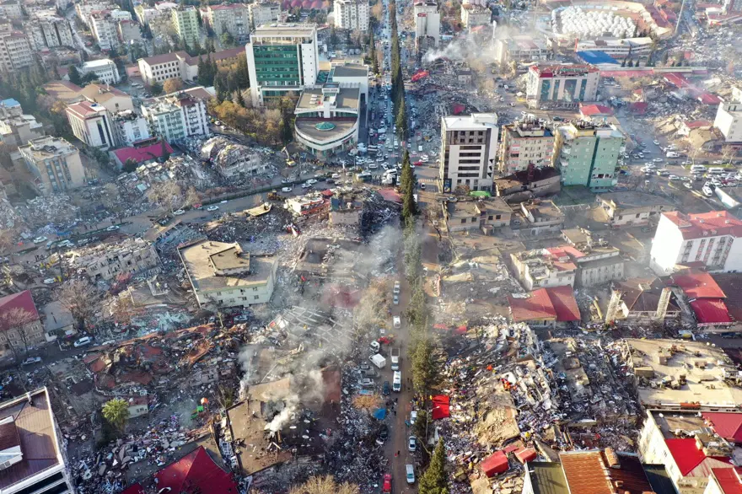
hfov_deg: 65.5
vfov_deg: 46.4
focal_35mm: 28
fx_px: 577
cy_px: 247
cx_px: 371
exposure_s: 1/120
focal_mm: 10.26
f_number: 4
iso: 100
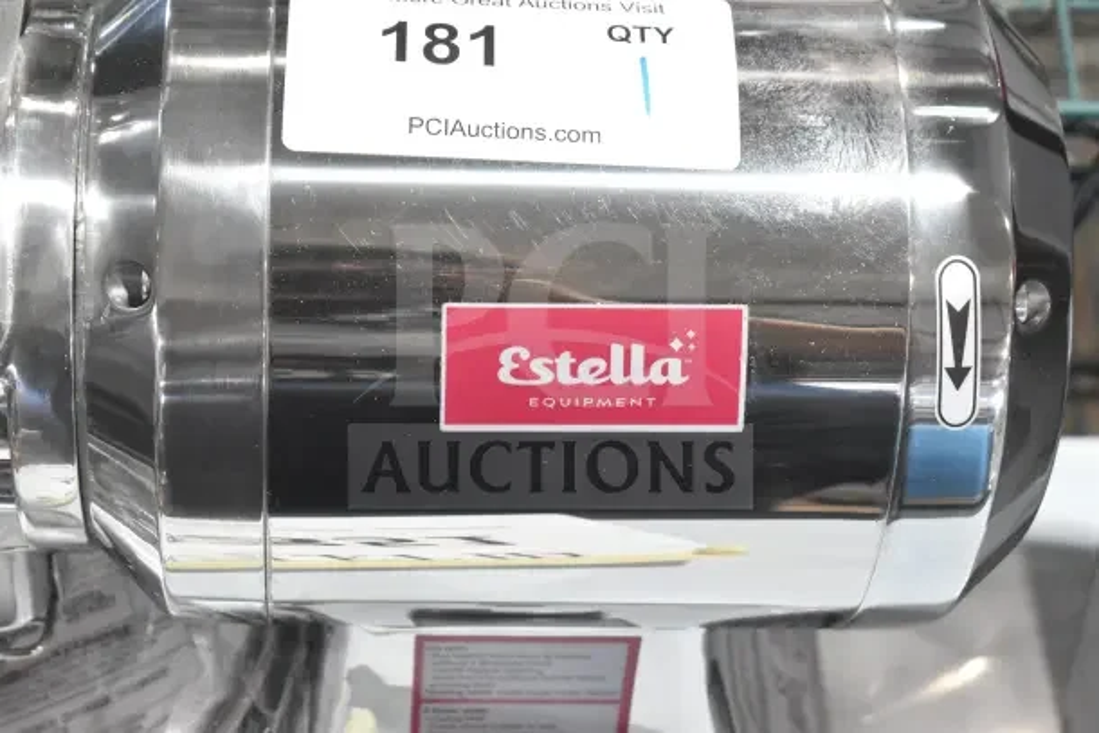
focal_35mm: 82
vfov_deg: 16.6
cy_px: 366
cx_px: 550
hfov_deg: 24.6
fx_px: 2519
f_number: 7.1
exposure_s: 1/200
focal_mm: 55
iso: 6400
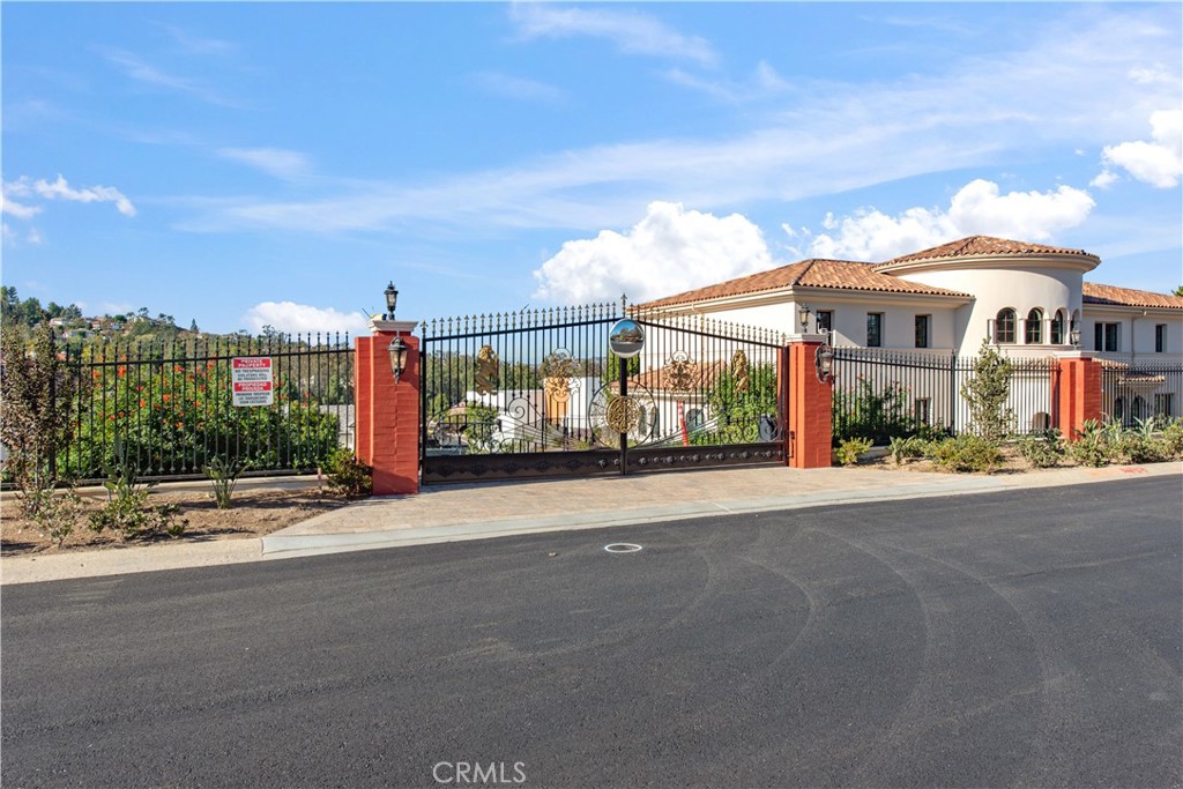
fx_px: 789
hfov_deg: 73.7
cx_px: 592
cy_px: 394
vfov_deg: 53.1
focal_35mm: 24
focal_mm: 24
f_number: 10
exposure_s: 1/400
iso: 200
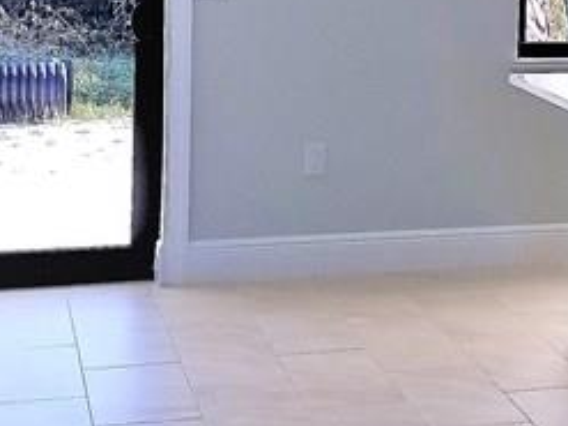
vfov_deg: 13.4
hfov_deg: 17.6
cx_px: 623
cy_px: -32
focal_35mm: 108
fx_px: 1771
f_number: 1.7
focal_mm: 4.2
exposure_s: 1/269
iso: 40
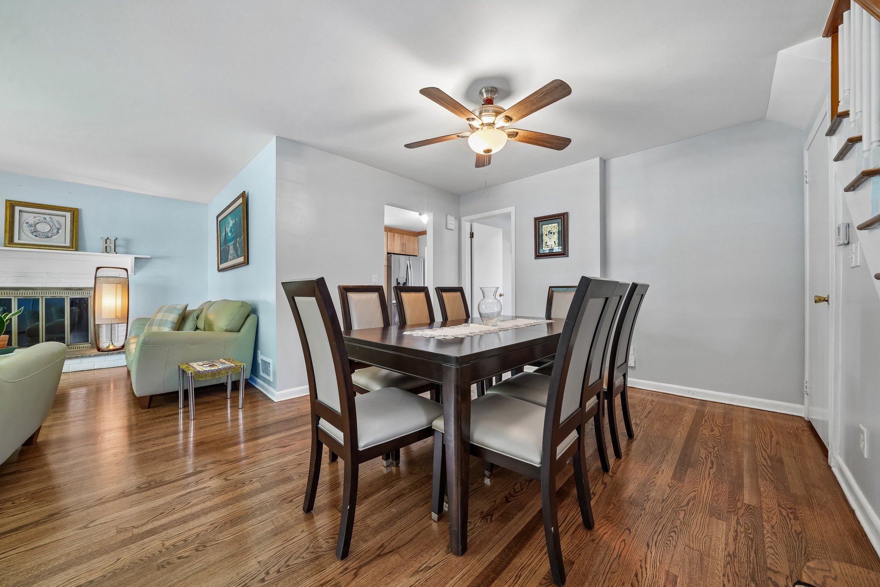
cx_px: 440
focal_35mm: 12
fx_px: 293
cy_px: 294
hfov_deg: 112.6
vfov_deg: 90.0
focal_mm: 12
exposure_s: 1/3.33
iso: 200
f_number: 9
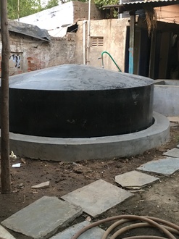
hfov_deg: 32.7
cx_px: 65
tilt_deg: -13.4
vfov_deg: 43.0
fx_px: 304
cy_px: 121
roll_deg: -0.2
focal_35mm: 44
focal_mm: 4.15
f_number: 2.2
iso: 125
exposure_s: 1/33
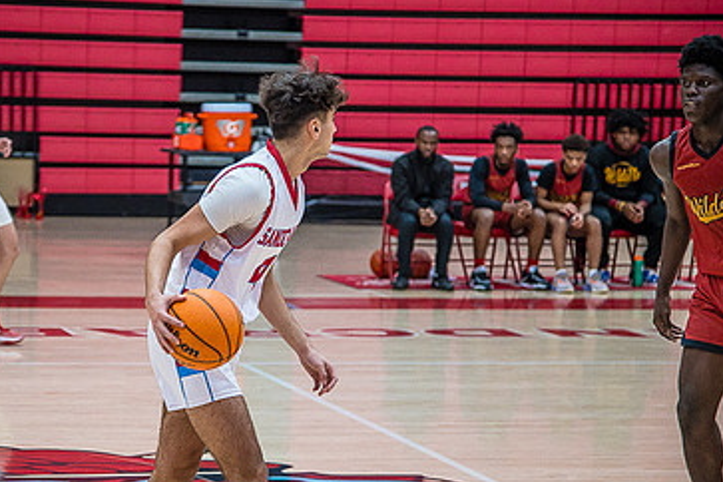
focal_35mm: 147
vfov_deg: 9.3
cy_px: 343
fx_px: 2952
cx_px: 219
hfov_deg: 13.9
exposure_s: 1/320
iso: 2000
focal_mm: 92
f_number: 4
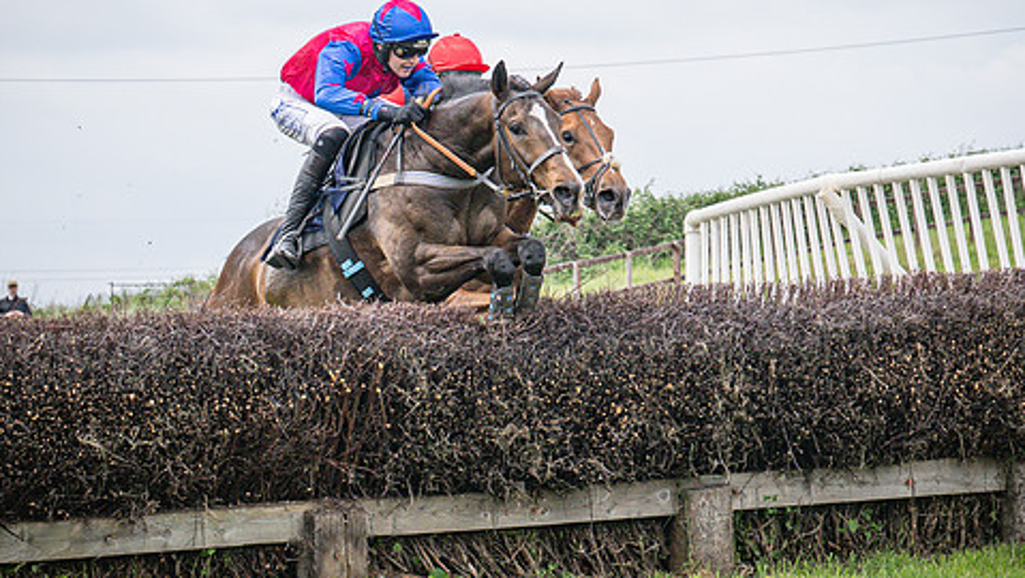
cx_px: 675
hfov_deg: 10.7
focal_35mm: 202
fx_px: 5493
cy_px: 271
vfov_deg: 6.0
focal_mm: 70
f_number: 5
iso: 400
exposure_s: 1/1600
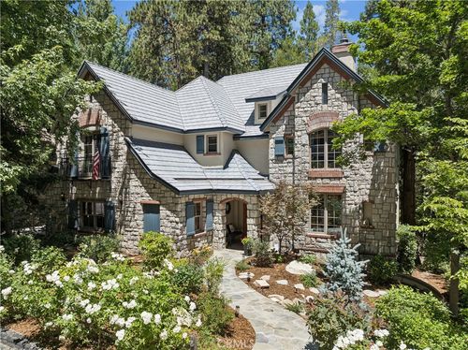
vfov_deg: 56.7
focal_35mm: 24
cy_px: 175
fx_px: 324
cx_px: 234
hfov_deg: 71.6
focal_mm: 12.3
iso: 100
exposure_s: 1/60
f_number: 2.8
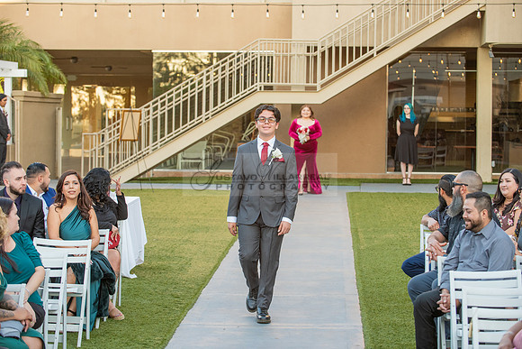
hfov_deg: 21.5
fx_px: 1378
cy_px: 174
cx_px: 261
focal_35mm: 95
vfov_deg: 14.4
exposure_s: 1/320
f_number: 4
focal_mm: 95
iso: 800
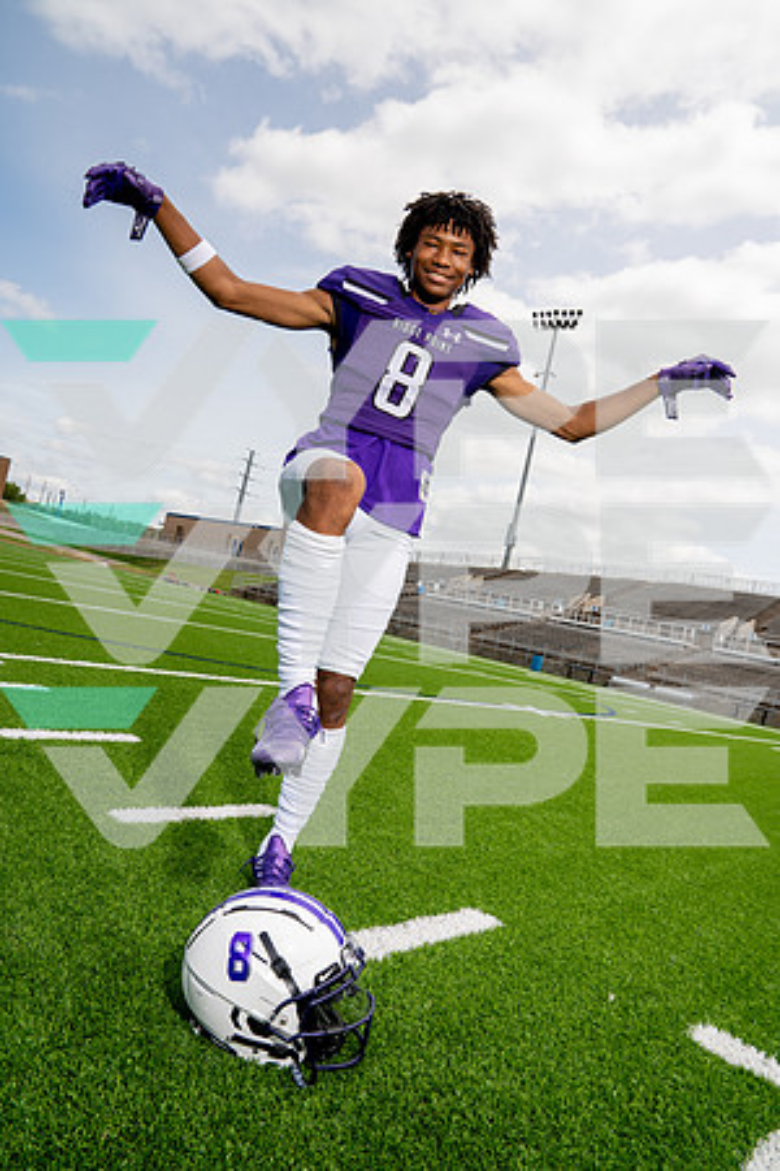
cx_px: 390
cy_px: 586
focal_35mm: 24
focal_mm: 24
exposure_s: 1/250
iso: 100
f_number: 8
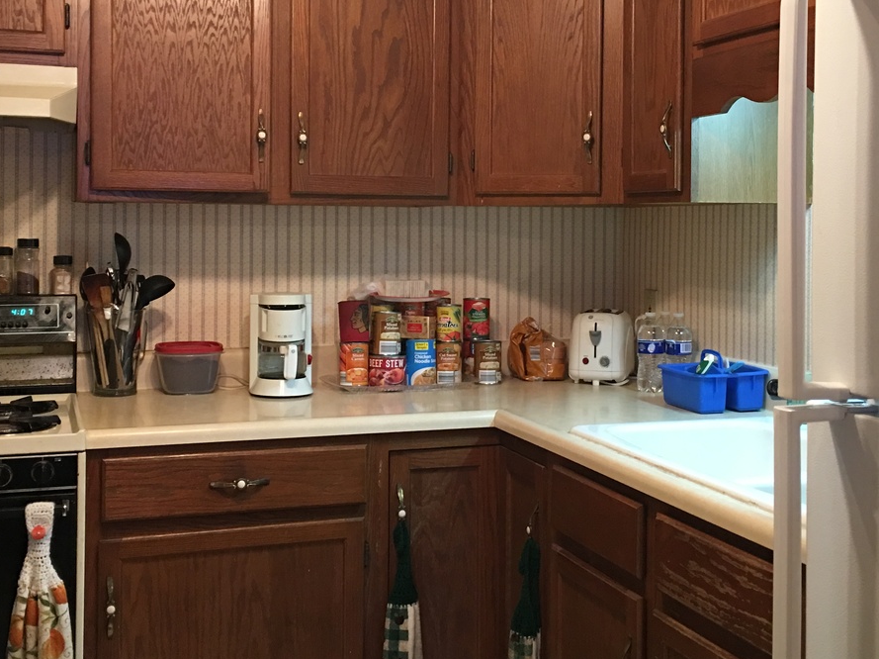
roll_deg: -0.9
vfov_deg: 30.7
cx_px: 436
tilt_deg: +0.0
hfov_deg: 40.4
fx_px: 1193
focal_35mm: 47
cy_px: 248
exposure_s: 1/10
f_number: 2.2
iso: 80
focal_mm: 4.15
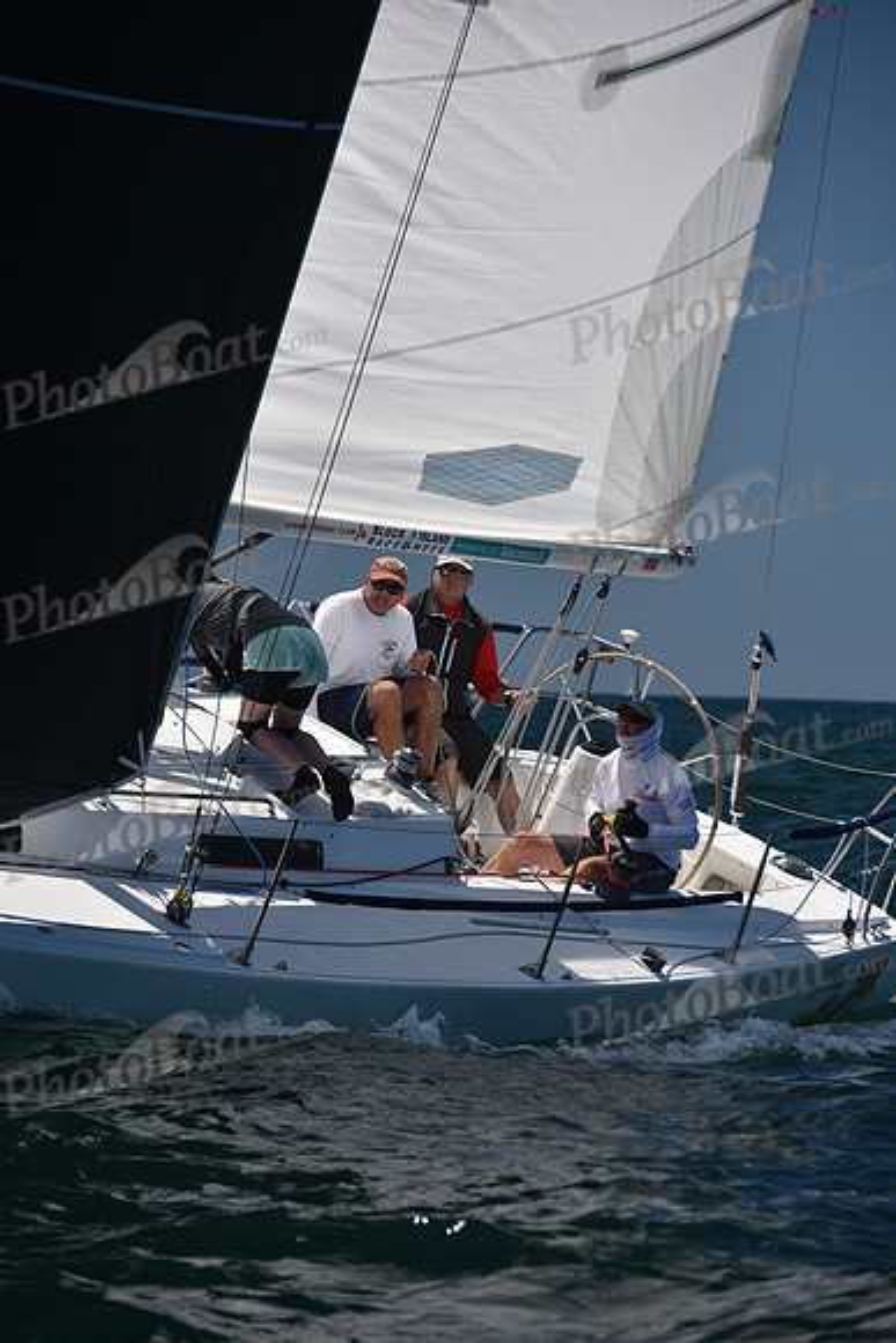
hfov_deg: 6.9
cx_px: 448
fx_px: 7462
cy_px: 672
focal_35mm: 200
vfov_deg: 10.3
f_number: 7.1
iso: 250
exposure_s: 1/800
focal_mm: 200
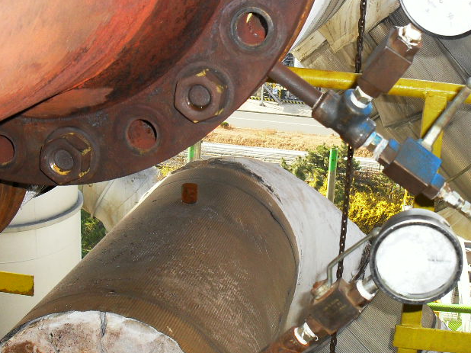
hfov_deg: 32.7
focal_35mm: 58
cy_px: 181
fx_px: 789
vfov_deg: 25.2
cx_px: 340
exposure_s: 1/350
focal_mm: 6.3
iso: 100
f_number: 3.2
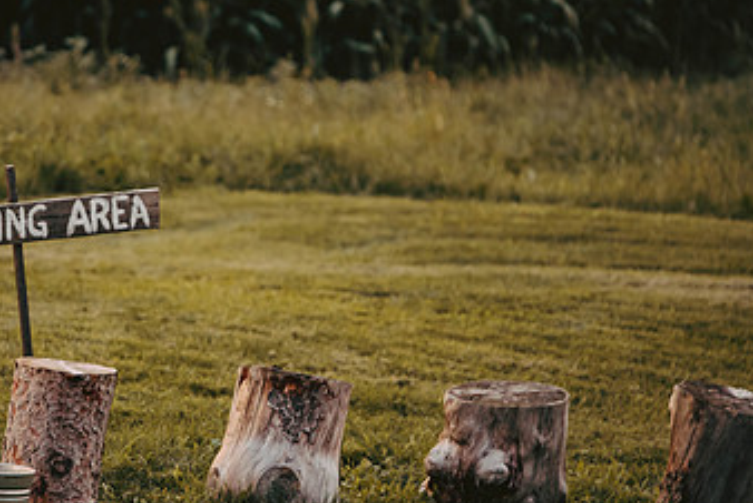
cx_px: 198
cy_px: 270
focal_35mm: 343
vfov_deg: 4.0
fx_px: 7180
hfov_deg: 6.0
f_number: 2.8
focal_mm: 200
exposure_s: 1/100
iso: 640
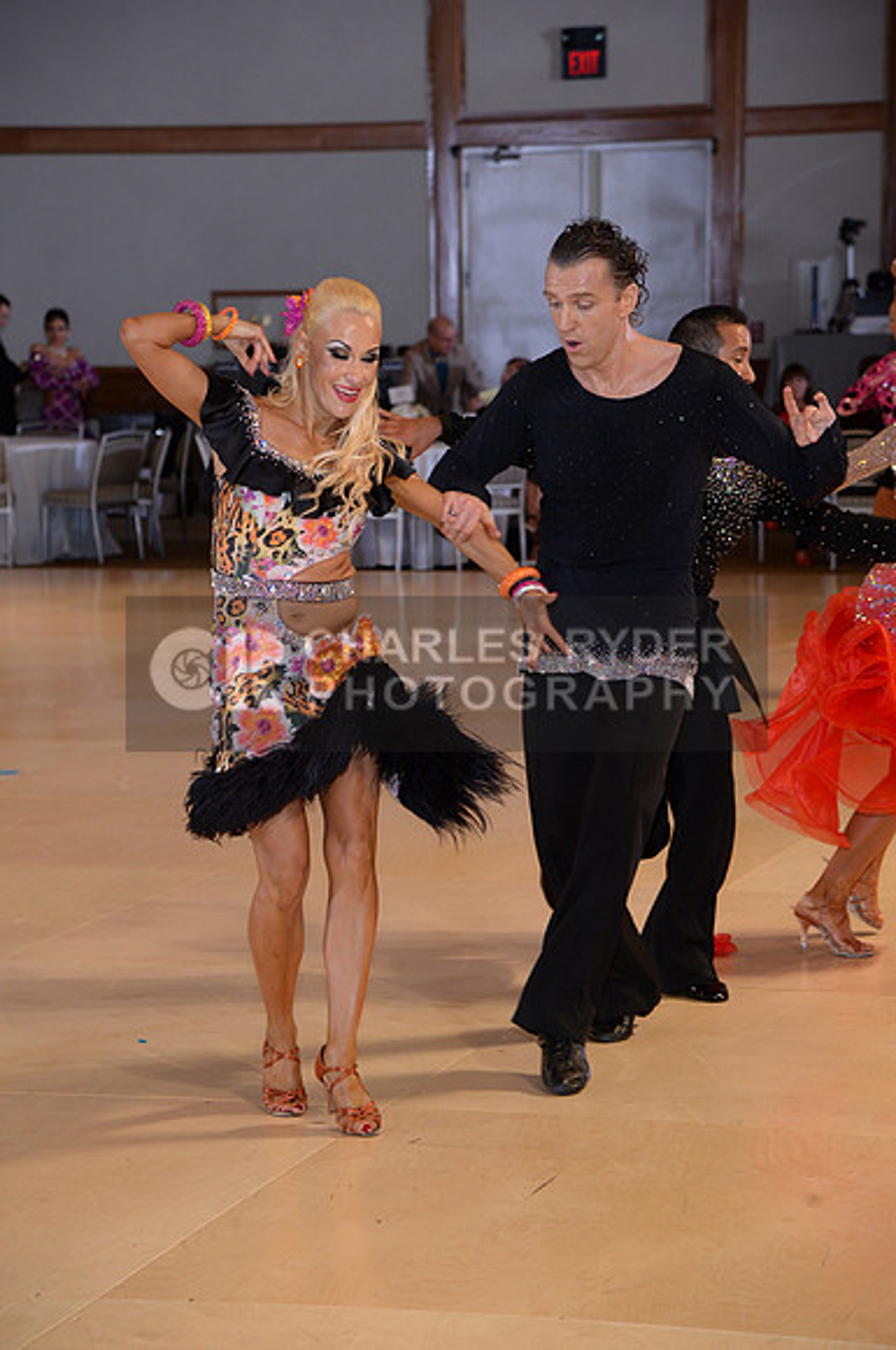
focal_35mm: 105
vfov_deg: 19.5
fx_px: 3931
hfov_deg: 13.0
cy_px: 675
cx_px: 448
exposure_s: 1/250
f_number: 5.6
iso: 1250
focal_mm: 105
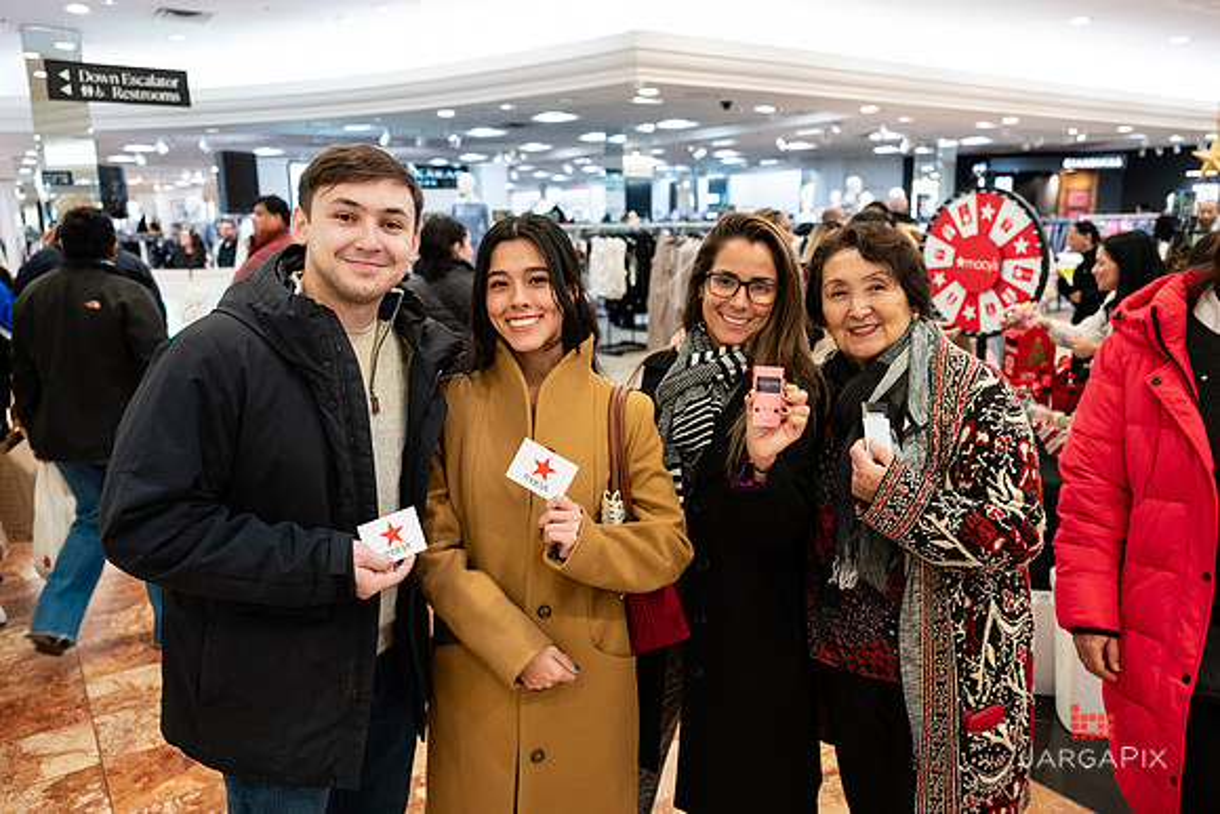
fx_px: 903
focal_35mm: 27
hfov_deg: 68.1
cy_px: 407
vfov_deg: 48.5
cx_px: 610
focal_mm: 26.5
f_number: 3.2
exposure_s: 1/125
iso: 1000
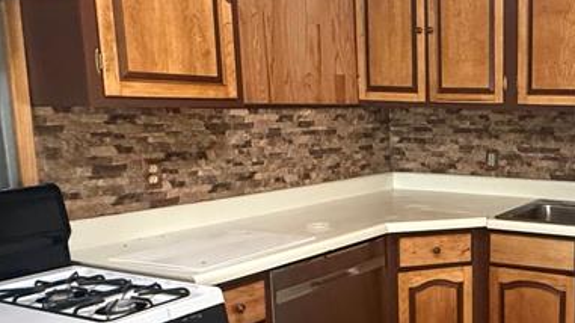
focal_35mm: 41
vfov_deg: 28.9
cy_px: 205
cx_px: 554
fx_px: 625
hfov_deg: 43.5
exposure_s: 1/60
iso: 800
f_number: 2.2
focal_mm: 2.22
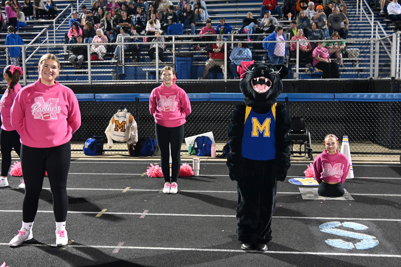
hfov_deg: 46.4
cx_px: 200
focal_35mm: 42
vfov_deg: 31.9
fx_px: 468
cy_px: 134
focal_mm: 28
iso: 3600
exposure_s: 1/50
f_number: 4
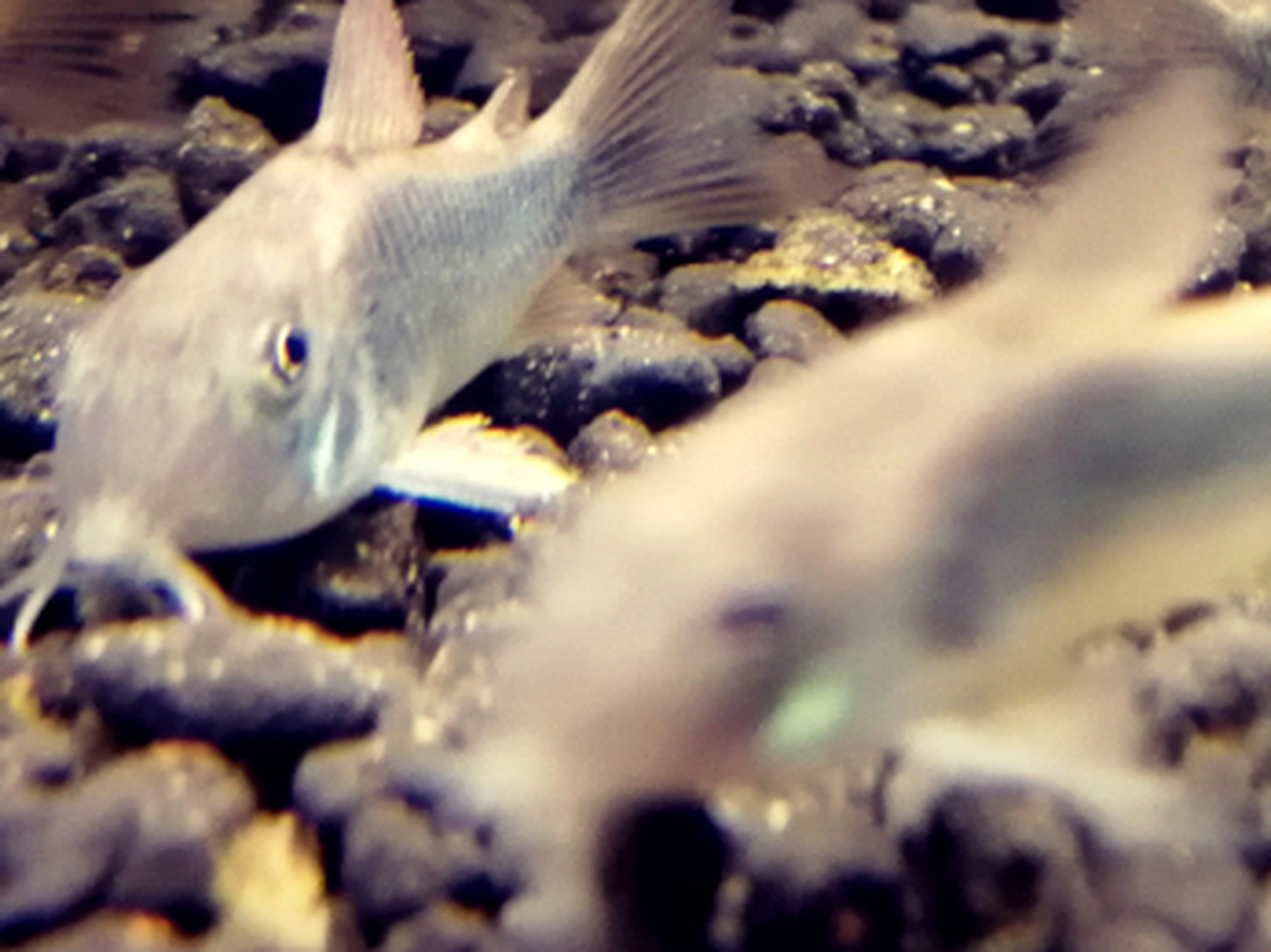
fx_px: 3046
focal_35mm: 83
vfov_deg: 17.2
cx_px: 1418
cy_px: -110
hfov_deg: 22.2
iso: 80
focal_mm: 6
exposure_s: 1/40
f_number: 3.2
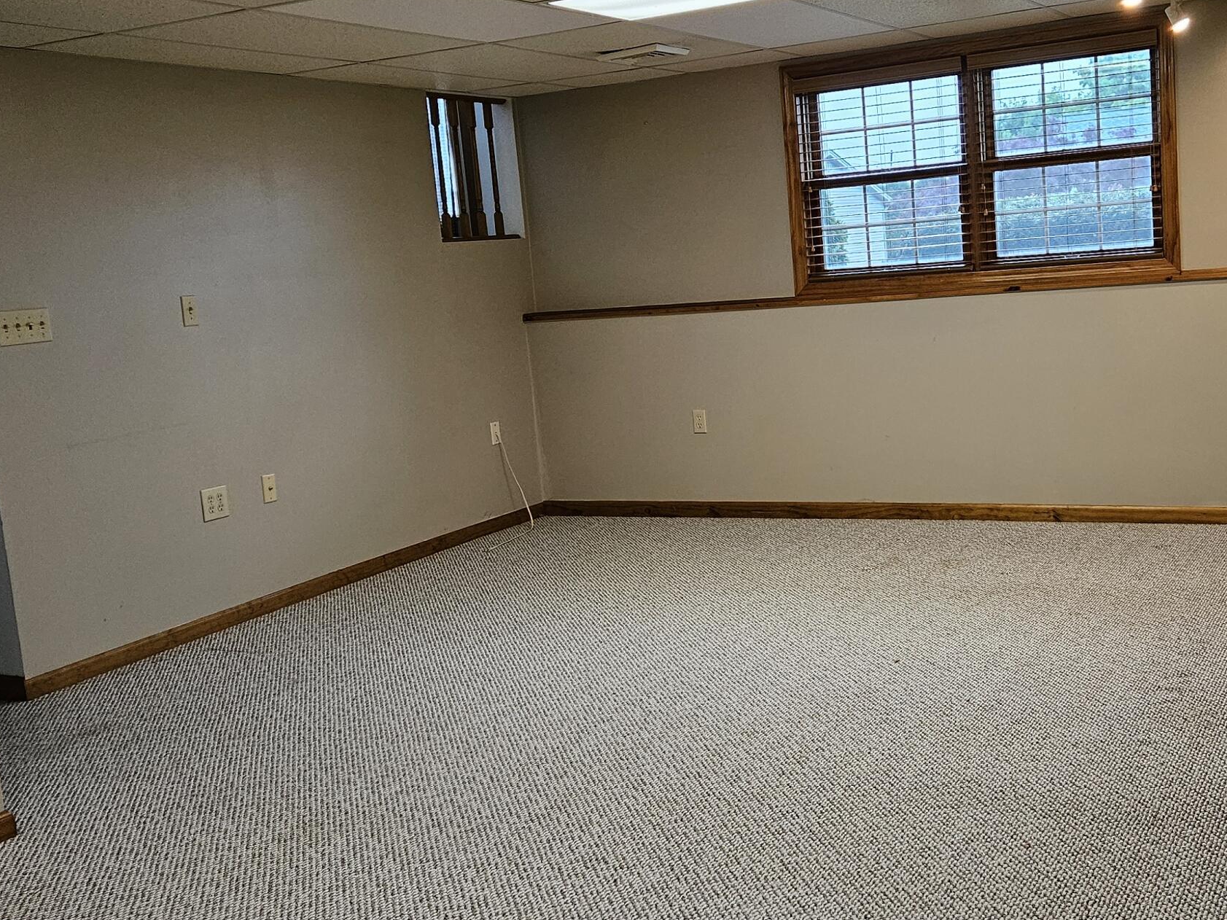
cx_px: 762
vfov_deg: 35.1
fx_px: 1453
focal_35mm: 41
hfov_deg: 45.4
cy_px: 429
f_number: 1.8
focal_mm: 5.4
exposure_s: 1/120
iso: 400
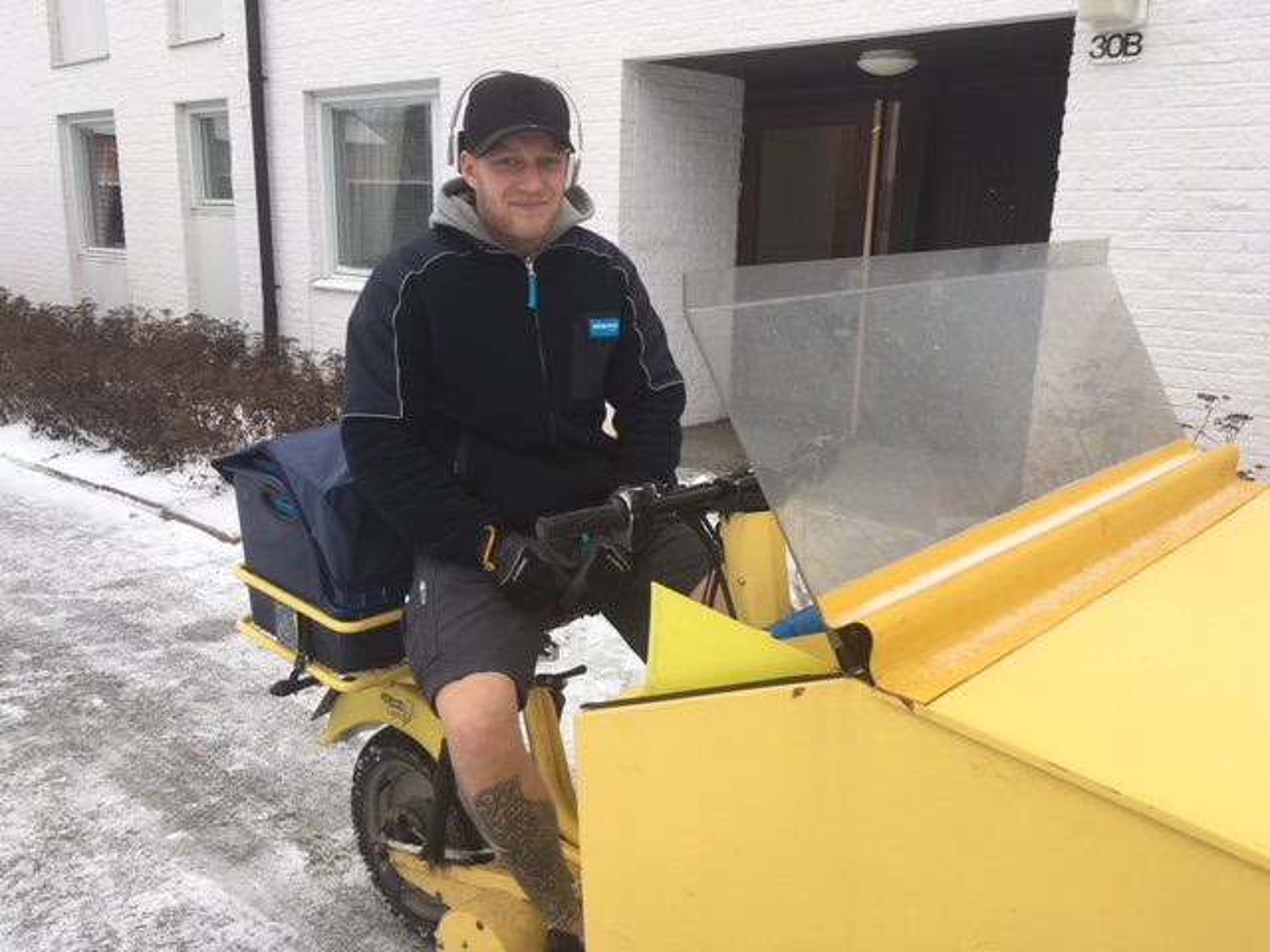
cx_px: 635
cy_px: 476
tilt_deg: -12.9
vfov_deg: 48.2
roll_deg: -0.5
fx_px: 1064
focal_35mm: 29
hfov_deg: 61.7
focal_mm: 4.15
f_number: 2.2
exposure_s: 1/155
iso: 25
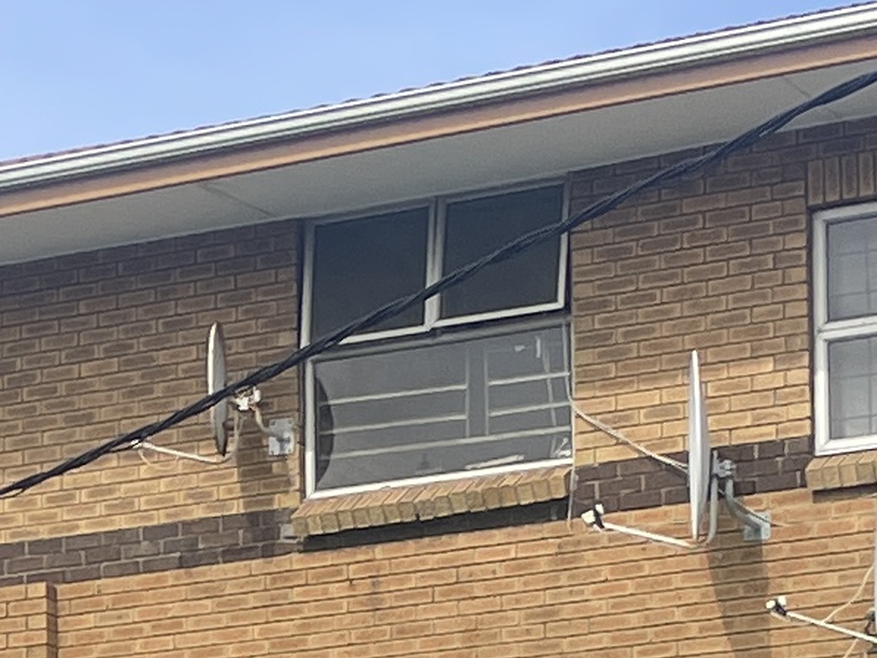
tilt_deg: +1.9
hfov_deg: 11.0
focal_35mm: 176
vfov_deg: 8.0
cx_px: -174
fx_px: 4459
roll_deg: +1.1
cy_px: 1329
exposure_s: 1/3125
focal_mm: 4.2
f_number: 1.6
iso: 32
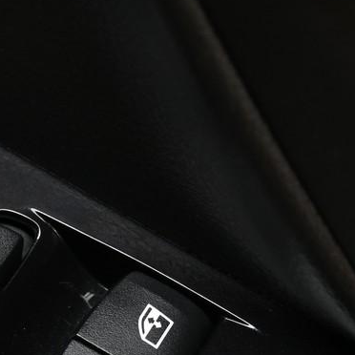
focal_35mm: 118
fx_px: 1369
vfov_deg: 14.7
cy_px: 290
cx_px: -50
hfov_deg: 14.4
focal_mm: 31.5
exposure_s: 1/45
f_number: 5.6
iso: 200
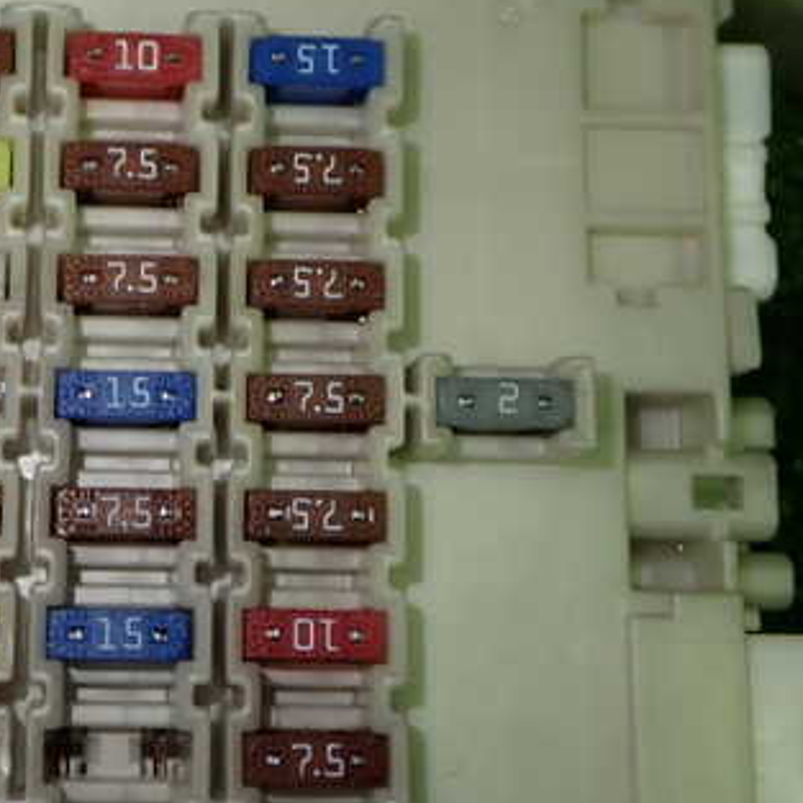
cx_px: 139
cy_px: 400
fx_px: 1601
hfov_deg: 27.5
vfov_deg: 28.2
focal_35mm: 61
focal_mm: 6.37
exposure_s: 1/80
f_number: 2.5
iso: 200
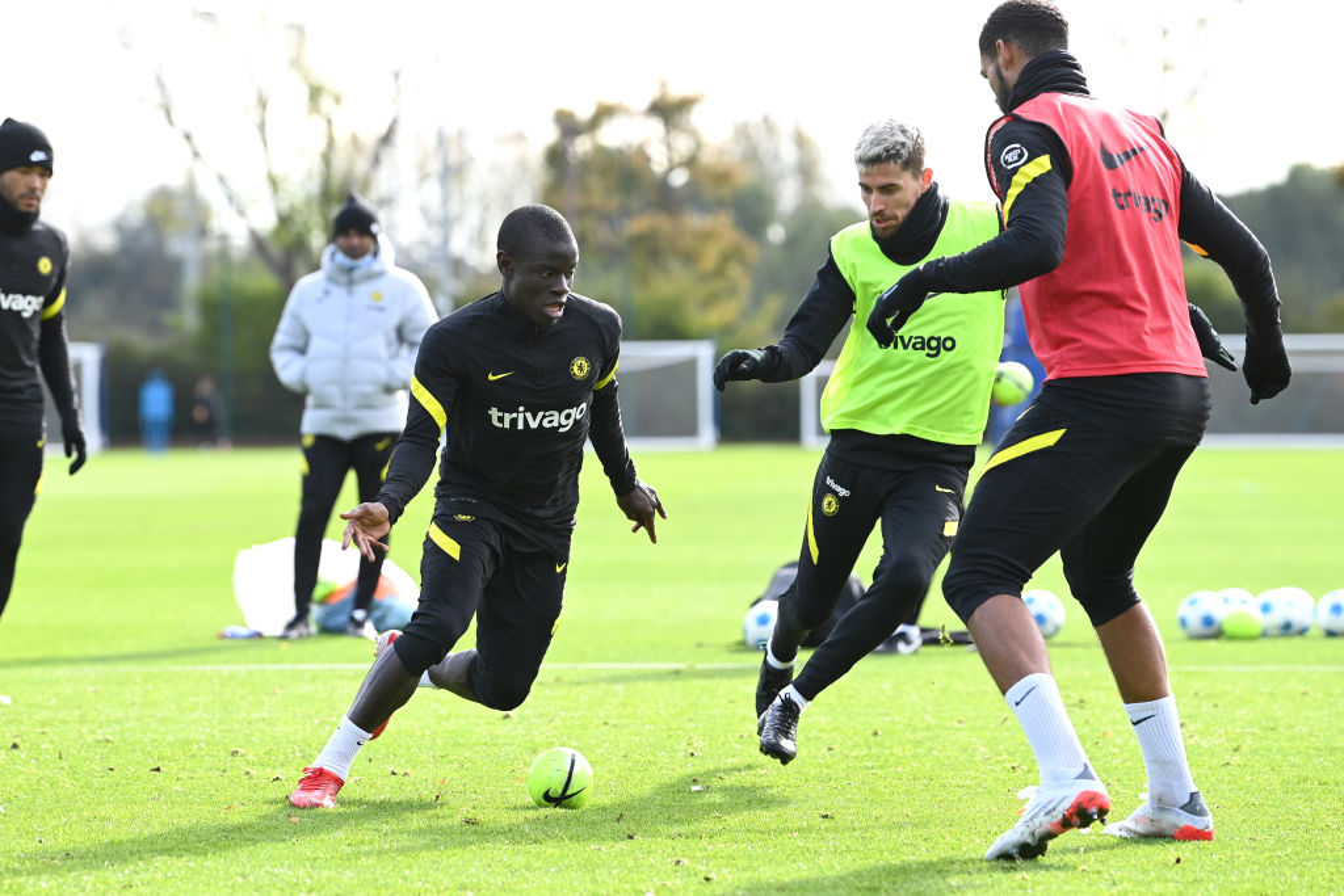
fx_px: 6347
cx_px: 672
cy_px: 448
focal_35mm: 170
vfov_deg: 8.1
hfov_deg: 12.1
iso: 1000
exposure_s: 1/2000
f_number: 4.5
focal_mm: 170
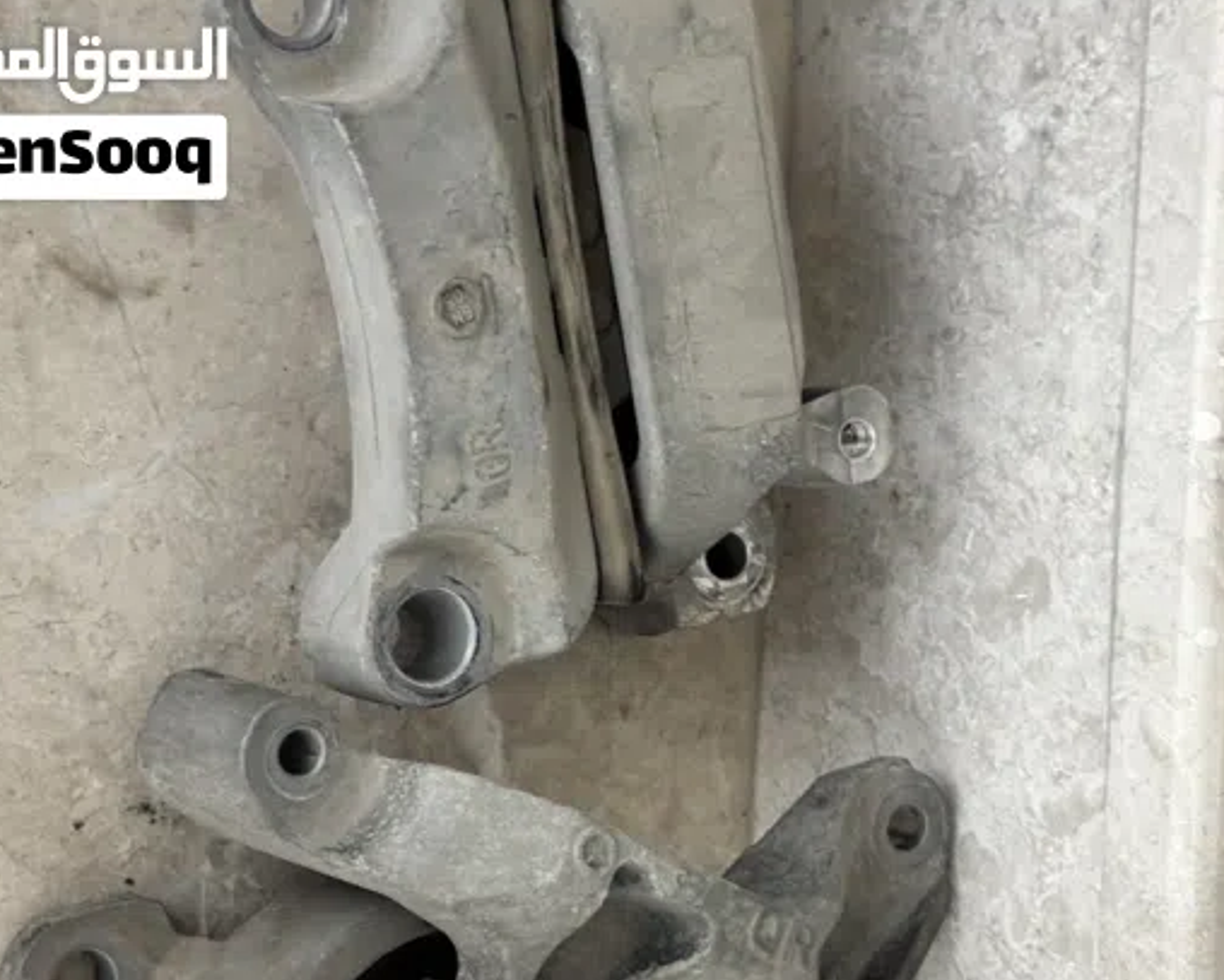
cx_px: 590
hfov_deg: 42.9
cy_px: 547
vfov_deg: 34.9
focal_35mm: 43
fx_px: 1559
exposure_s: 1/60
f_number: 1.78
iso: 400
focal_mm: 6.76
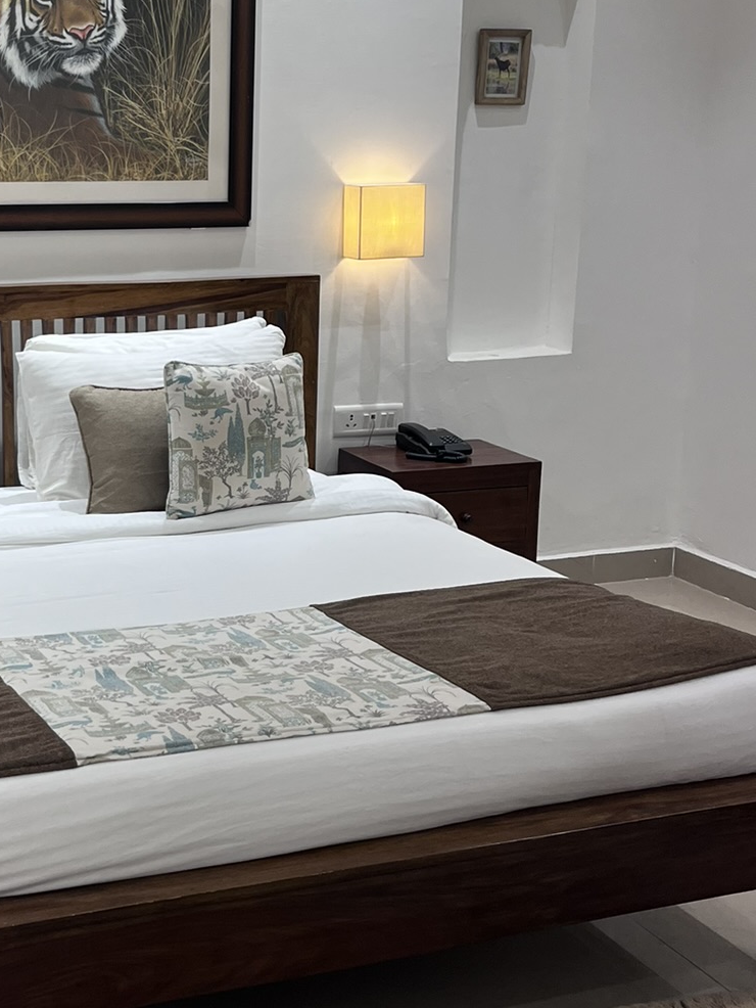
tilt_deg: -12.7
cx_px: 151
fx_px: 1572
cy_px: 485
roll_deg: +0.2
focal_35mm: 54
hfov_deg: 26.5
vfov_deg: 35.5
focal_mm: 5.1
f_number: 1.6
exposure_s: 1/100
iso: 80
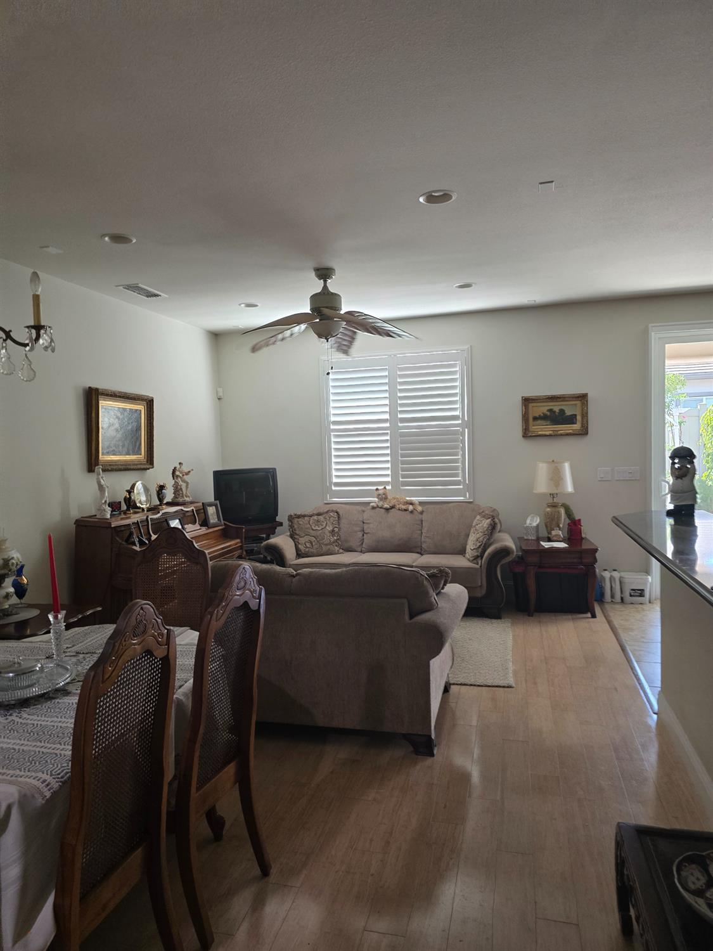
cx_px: 356
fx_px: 632
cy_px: 476
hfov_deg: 58.9
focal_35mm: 23
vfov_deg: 73.9
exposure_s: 1/120
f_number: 1.7
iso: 320
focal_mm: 6.3
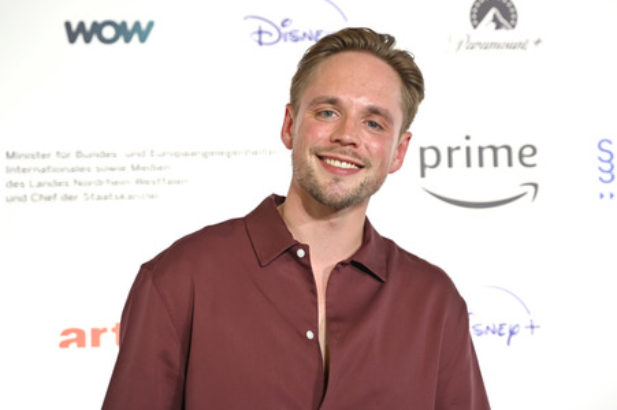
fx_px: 1284
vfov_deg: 18.2
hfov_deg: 27.0
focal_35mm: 75
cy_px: 205
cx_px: 308
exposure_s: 1/320
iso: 500
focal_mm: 75
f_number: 2.8
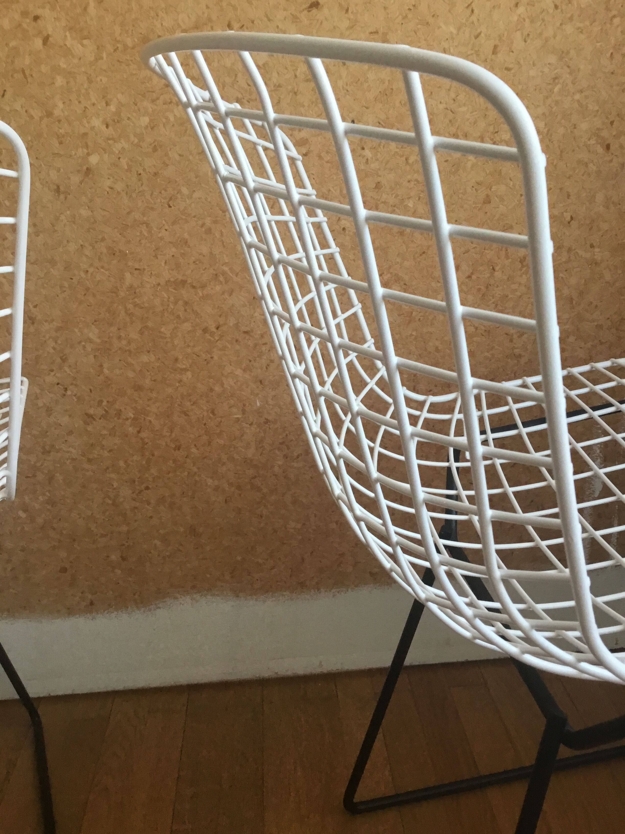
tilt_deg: -18.9
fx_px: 746
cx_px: 312
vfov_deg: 58.4
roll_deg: +1.6
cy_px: 417
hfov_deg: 45.4
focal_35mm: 31
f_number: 2.4
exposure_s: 1/33
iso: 50
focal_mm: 3.3
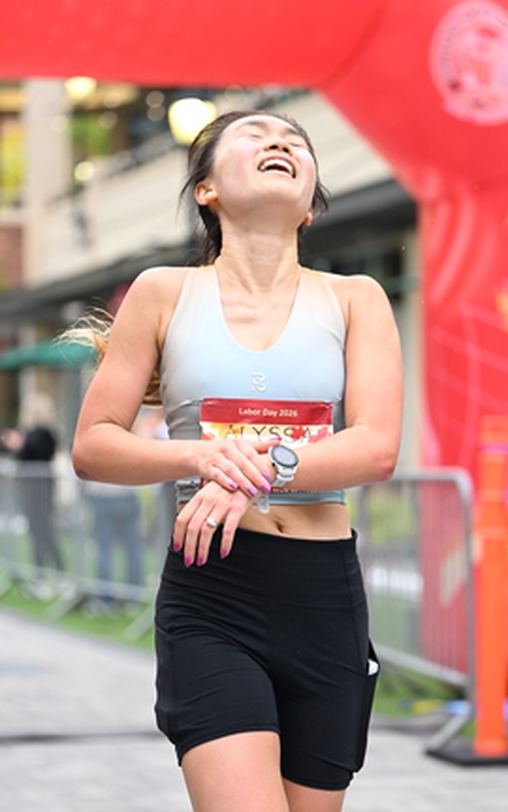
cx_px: 298
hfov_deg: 11.6
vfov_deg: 18.4
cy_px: 468
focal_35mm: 113
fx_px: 2503
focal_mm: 87
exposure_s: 1/1250
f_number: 2.8
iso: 1250
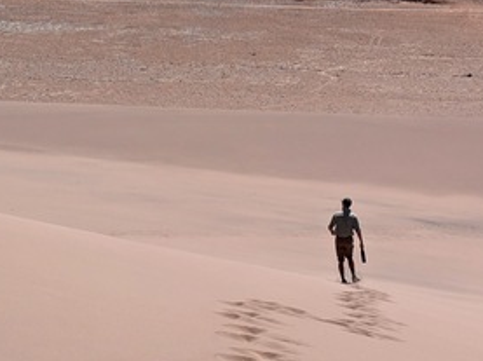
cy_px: 44
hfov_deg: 16.7
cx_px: 284
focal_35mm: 118
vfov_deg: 12.4
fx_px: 1644
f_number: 1.89
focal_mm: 5.43
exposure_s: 1/3049
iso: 47
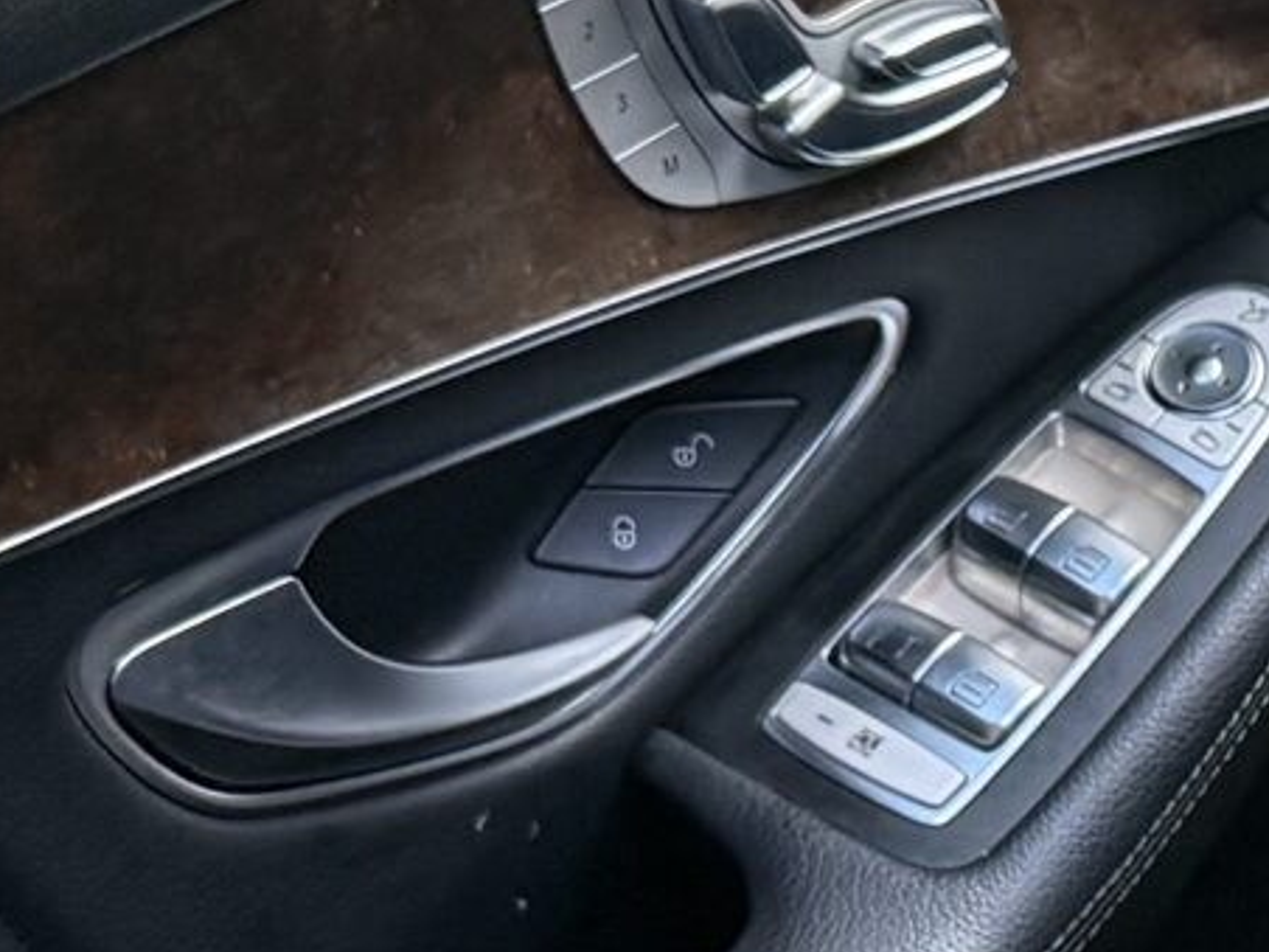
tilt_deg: -30.1
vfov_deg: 10.7
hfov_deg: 13.2
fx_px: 4986
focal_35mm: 136
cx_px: 2215
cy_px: 1247
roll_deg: -5.2
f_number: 1.78
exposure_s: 1/67
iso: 250
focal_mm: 6.76
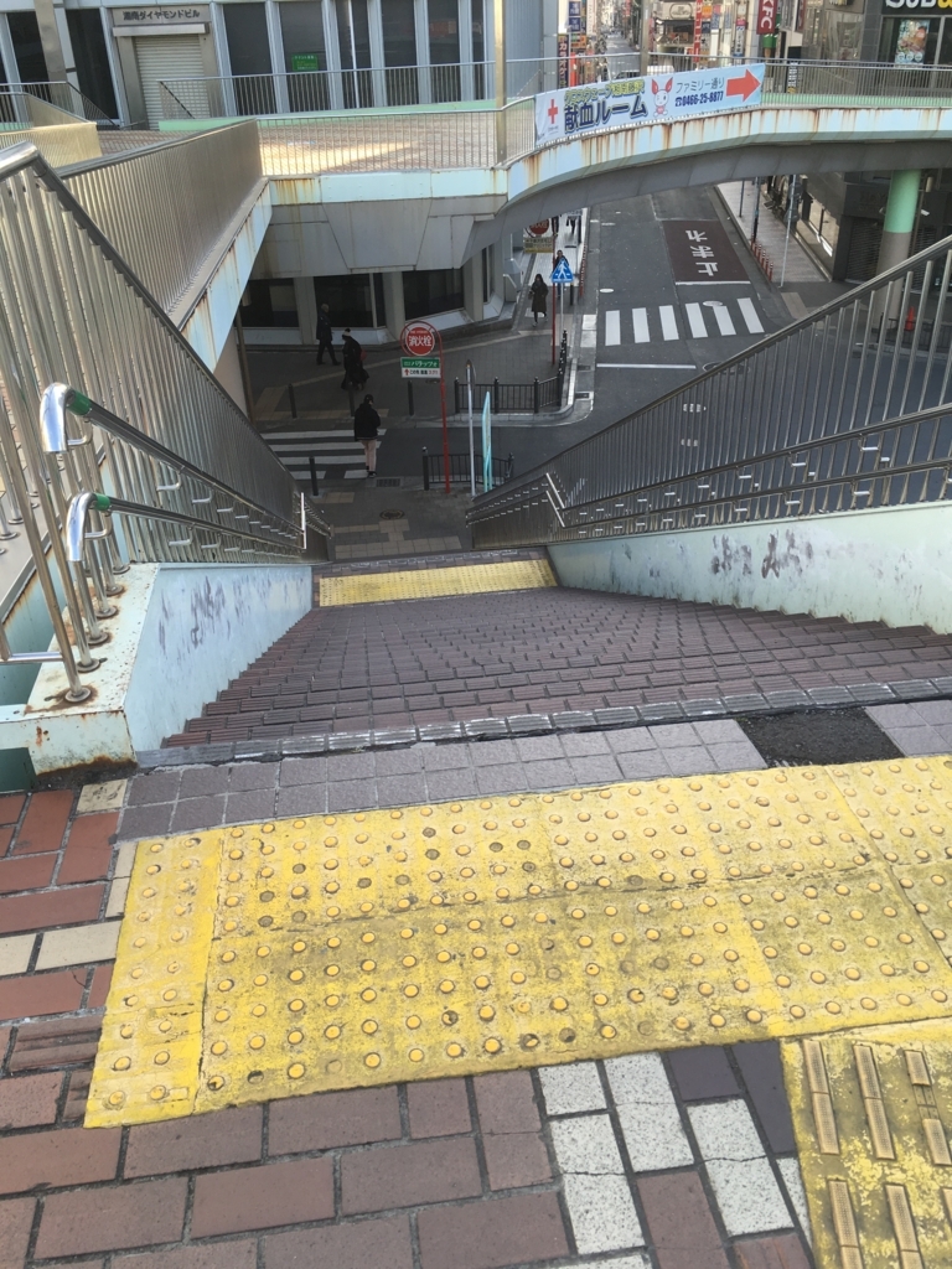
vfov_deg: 61.7
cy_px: 634
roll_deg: +2.7
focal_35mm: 29
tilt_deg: -29.3
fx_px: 1063
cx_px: 476
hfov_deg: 48.2
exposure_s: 1/204
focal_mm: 4.15
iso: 25
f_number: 2.2
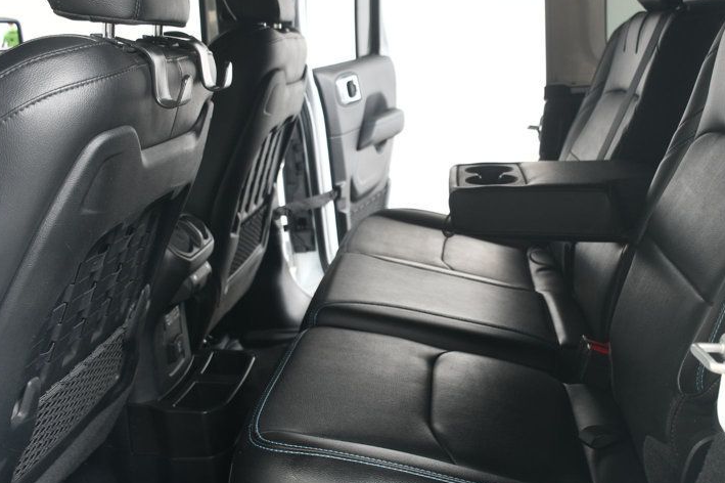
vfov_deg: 34.2
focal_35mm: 39
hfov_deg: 49.4
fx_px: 785
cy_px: 224
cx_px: 416
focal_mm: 18
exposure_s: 1/160
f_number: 3.5
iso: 100
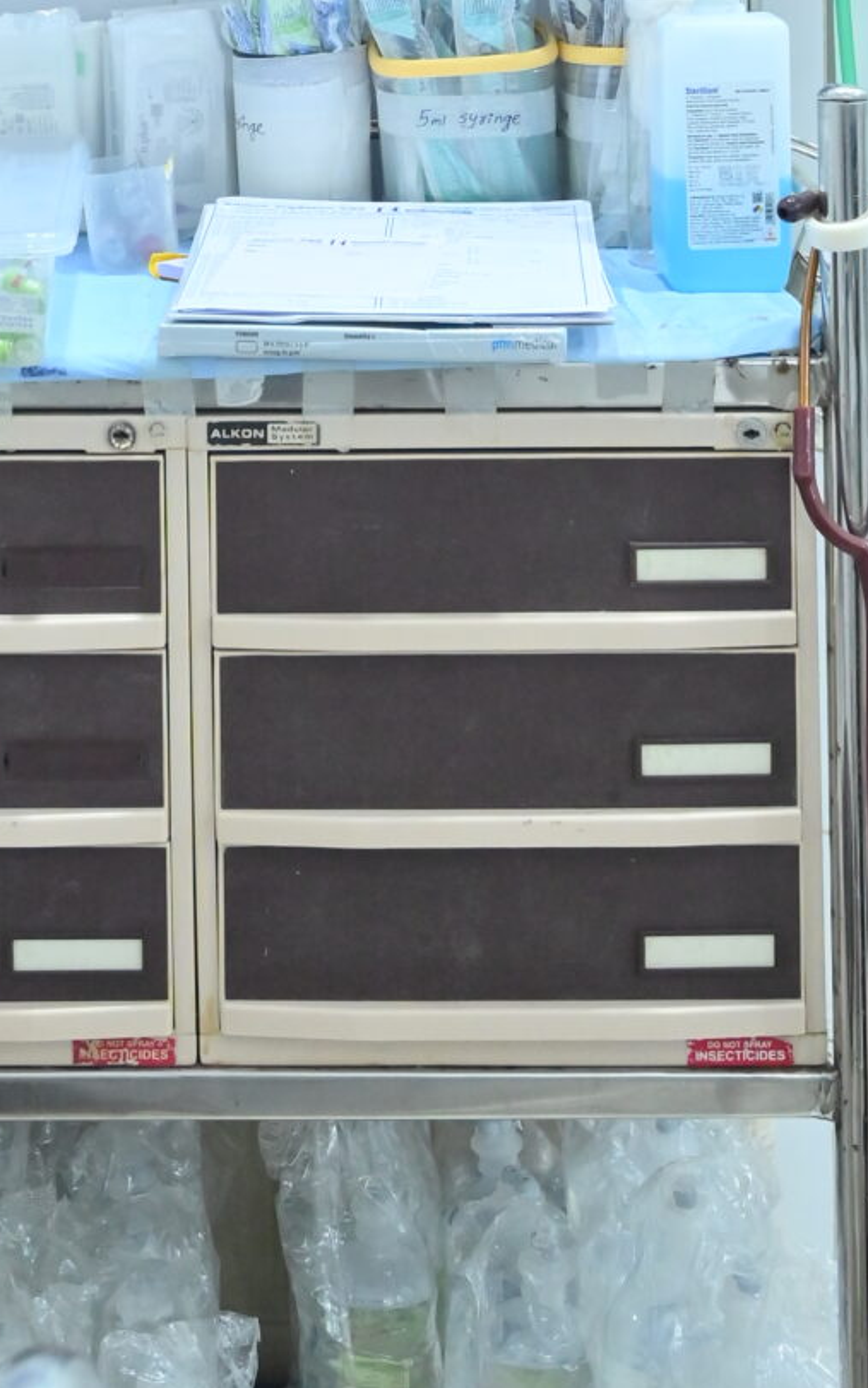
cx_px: 170
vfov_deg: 21.1
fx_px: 3406
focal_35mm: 90
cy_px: -383
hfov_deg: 14.4
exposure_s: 1/125
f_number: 5.6
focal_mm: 28
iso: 2000
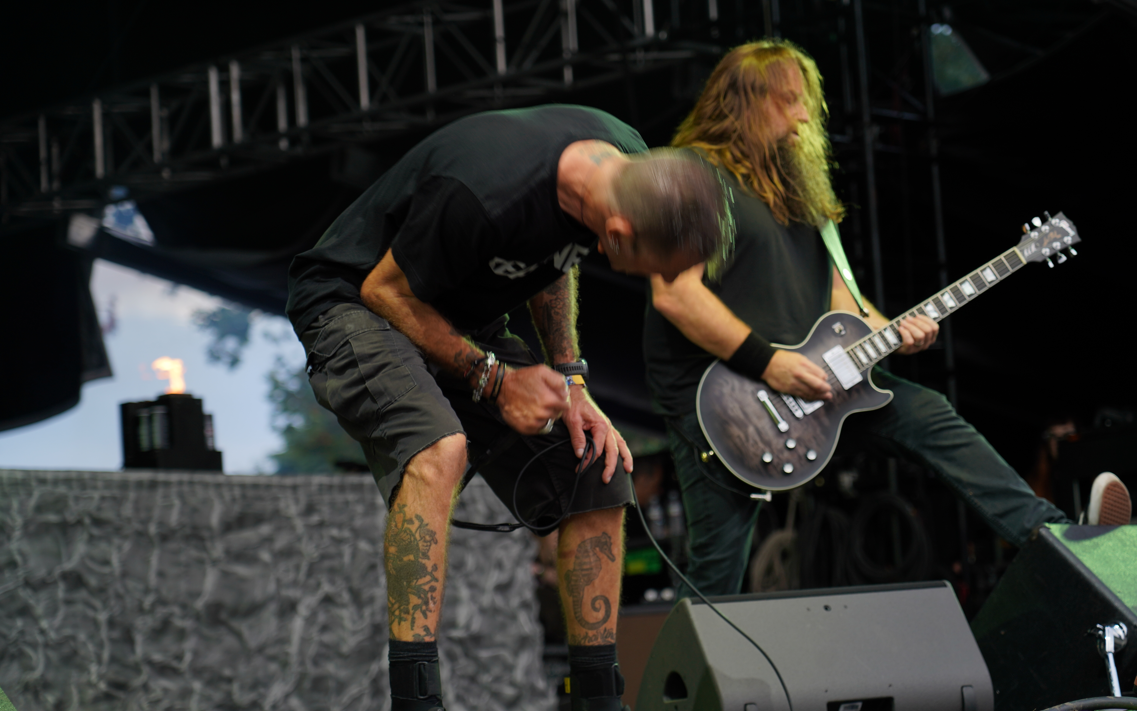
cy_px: 358
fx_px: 3347
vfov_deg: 12.1
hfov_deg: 19.3
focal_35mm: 108
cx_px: 571
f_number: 4
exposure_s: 1/125
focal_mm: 105
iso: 200
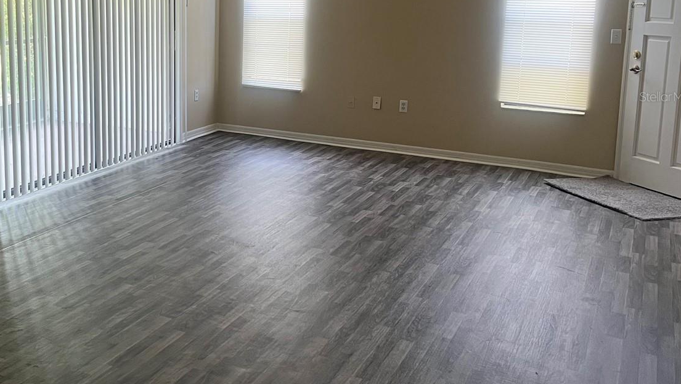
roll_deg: -0.2
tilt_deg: -9.4
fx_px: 740
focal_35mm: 41
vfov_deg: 28.6
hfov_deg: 48.2
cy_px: 96
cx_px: 205
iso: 125
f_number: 1.5
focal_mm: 5.7
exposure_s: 1/77
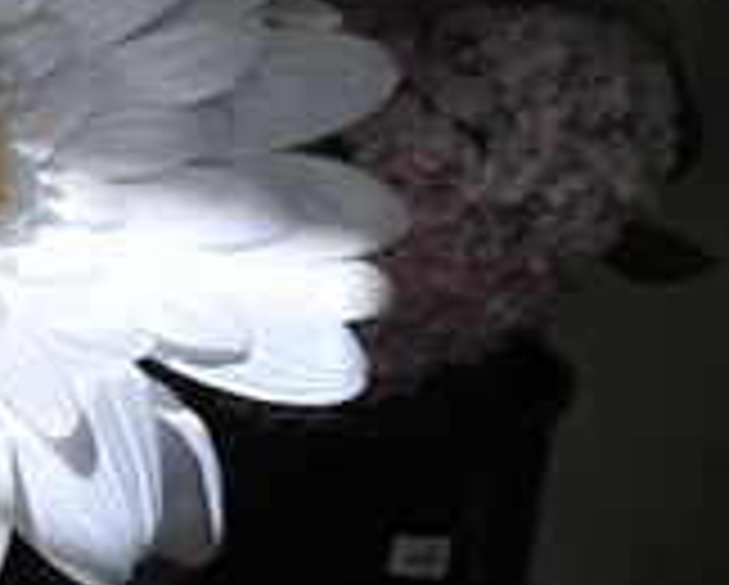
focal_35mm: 100
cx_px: -594
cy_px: 25
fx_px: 2160
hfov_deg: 16.1
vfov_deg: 15.2
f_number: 5
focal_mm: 18
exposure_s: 1/6400
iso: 640
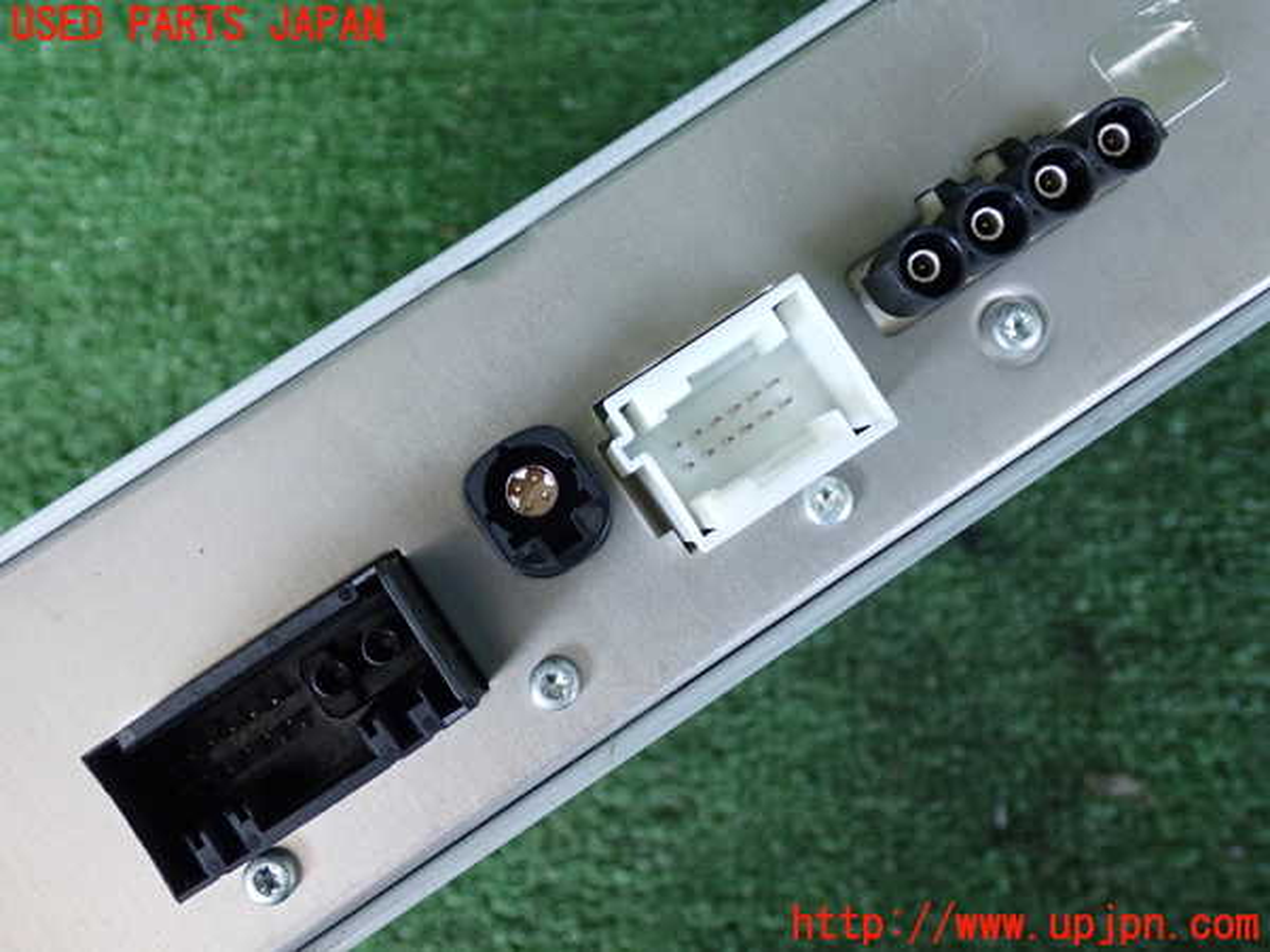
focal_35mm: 38
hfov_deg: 49.0
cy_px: 476
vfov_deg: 37.7
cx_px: 635
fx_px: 1394
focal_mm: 6.83
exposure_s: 1/125
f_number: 2.7
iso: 400
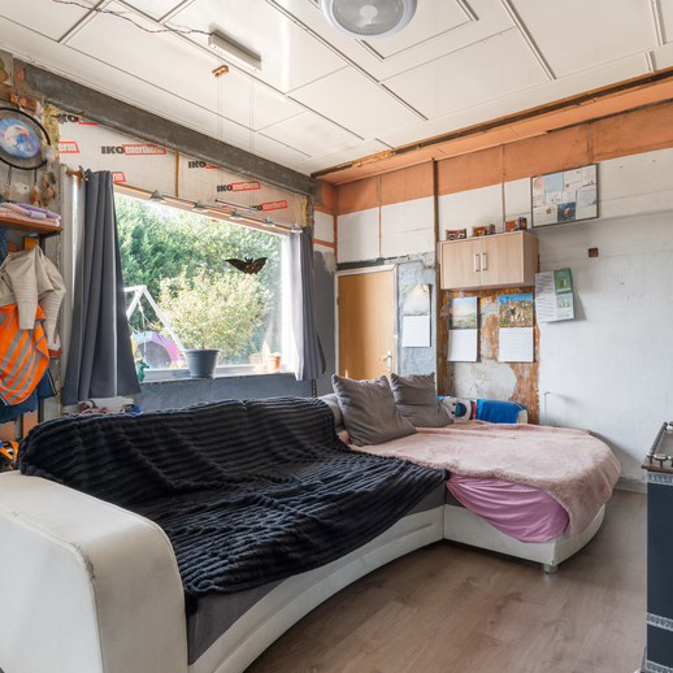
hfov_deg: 71.4
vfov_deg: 72.1
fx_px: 462
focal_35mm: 21
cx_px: 405
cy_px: 340
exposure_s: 1/1.67
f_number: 11
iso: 320
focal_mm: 16
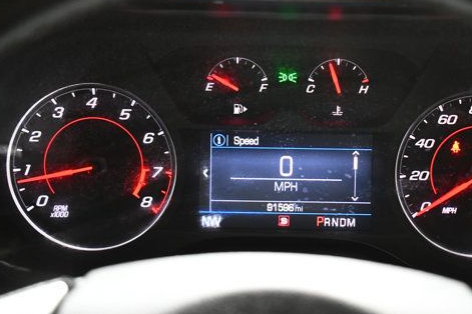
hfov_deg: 22.3
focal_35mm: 91
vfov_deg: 15.0
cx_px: 297
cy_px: 142
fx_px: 1193
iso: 3200
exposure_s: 1/100
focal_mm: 45
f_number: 5
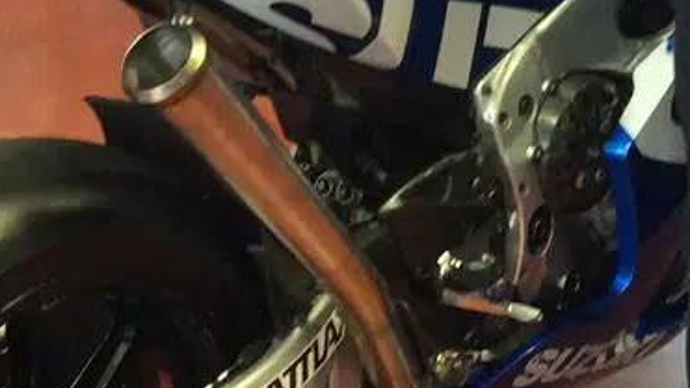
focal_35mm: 116
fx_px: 2123
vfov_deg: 10.4
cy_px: 325
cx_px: 496
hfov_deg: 18.4
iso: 100
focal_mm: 3.3
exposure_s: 1/24
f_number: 2.4
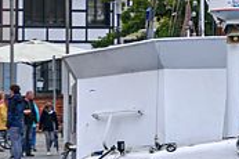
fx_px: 3790
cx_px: 688
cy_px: -100
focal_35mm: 571
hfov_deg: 3.5
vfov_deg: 2.4
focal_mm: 55
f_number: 5.6
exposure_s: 1/250
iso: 200
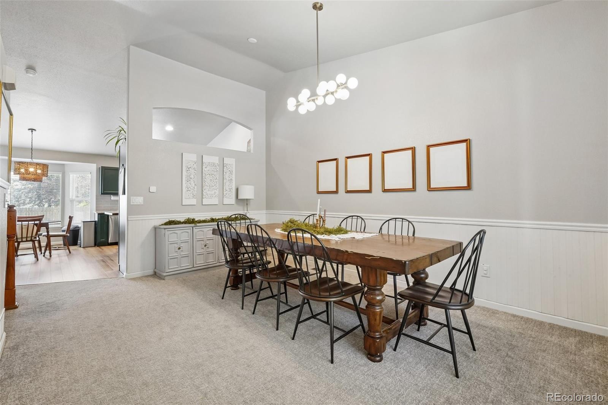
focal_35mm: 15
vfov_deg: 77.3
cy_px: 202
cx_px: 304
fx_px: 253
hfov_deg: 100.4
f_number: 8
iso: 800
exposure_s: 1/5
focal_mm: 10
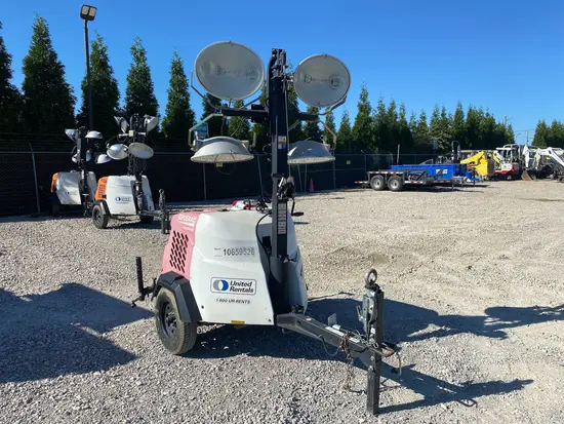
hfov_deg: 67.3
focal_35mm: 26
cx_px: 282
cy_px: 212
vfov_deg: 53.1
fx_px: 424
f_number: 1.8
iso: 32
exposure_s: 1/3497
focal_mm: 4.25
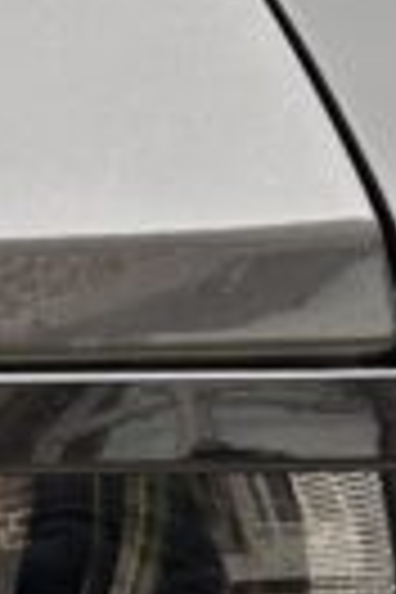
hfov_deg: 6.5
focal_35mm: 209
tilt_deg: -28.3
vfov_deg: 9.2
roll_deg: +5.5
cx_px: -184
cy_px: 1192
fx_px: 3448
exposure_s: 1/121
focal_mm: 5.7
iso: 64
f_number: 1.5
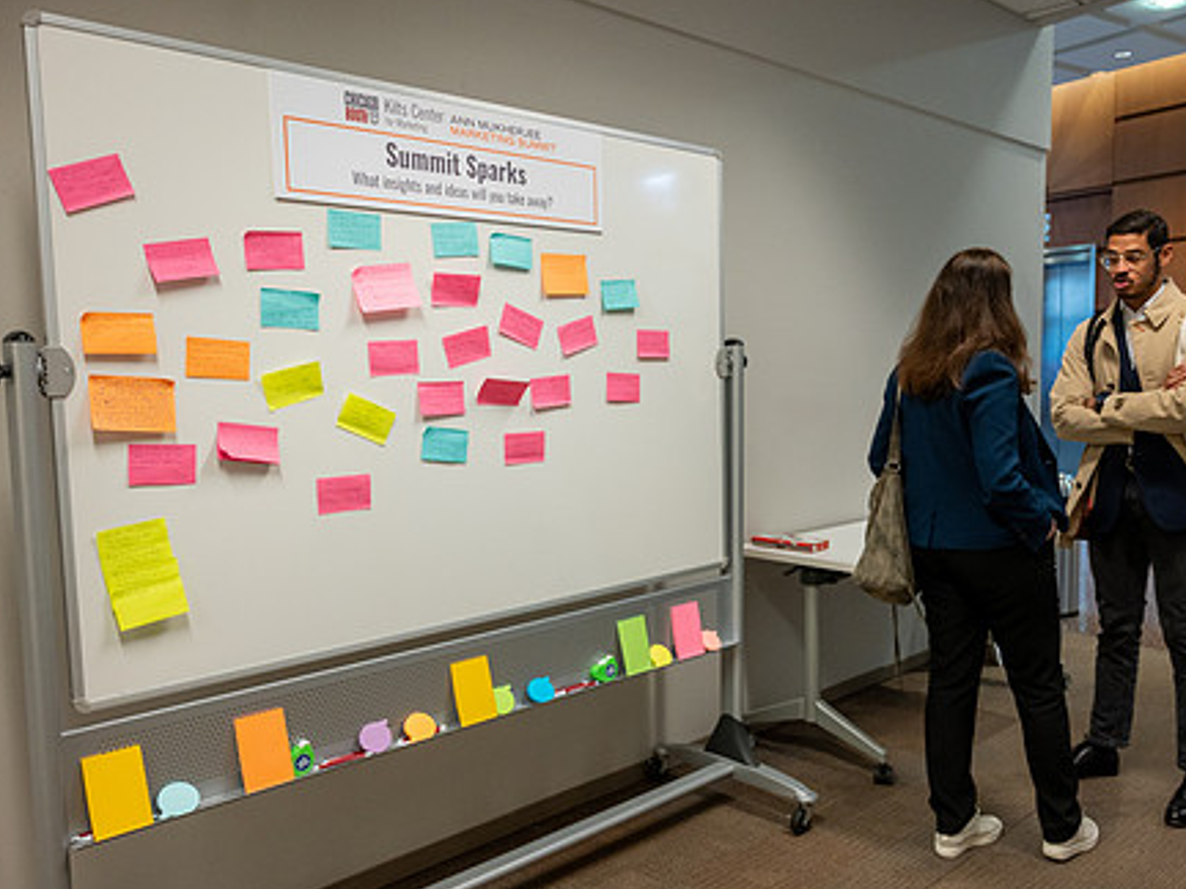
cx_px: 645
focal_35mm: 31
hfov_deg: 58.3
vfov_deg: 45.4
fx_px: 1062
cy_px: 469
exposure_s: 1/80
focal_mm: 24
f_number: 4
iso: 1600
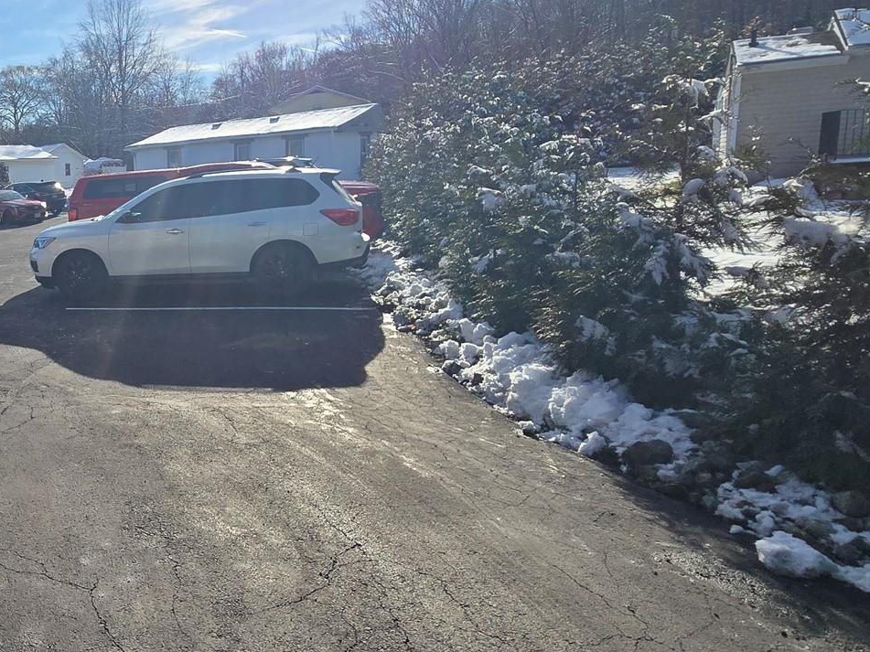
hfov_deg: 52.2
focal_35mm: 28
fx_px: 704
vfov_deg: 49.7
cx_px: 25
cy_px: 294
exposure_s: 1/4210
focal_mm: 2.2
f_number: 2.2
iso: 50
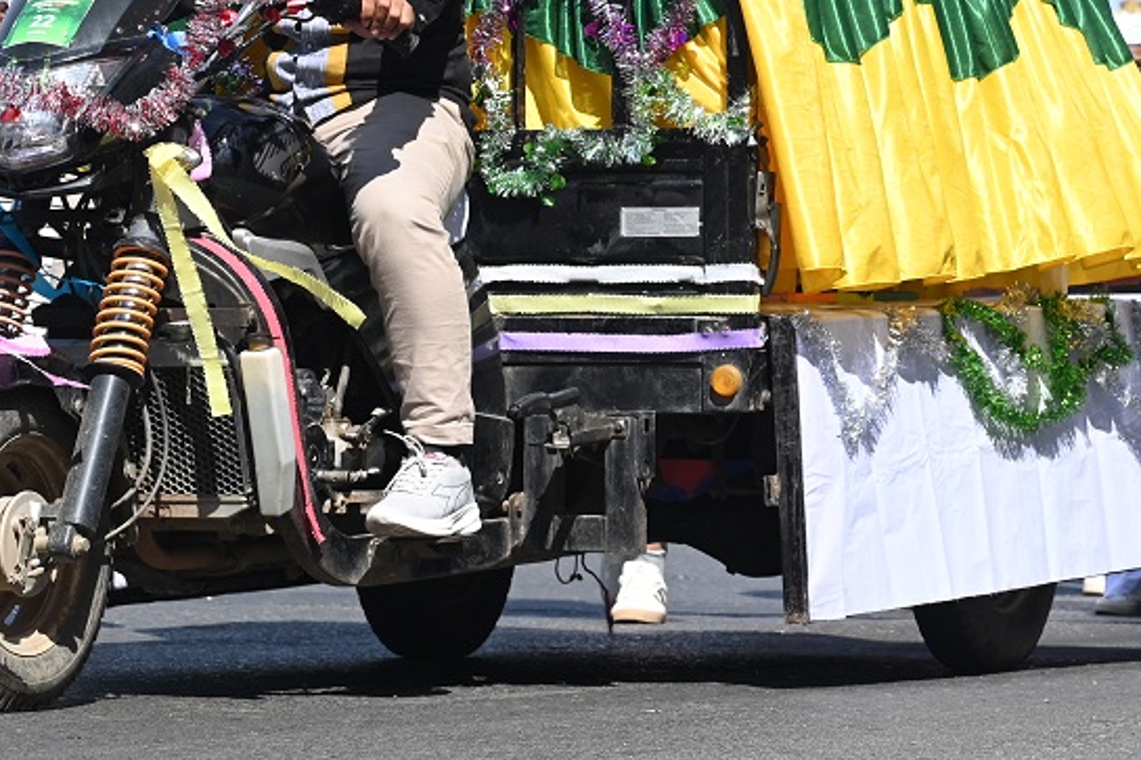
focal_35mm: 176
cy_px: -69
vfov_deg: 7.7
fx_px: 5576
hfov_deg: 11.6
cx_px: 1015
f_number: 8
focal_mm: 80
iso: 200
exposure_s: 1/400
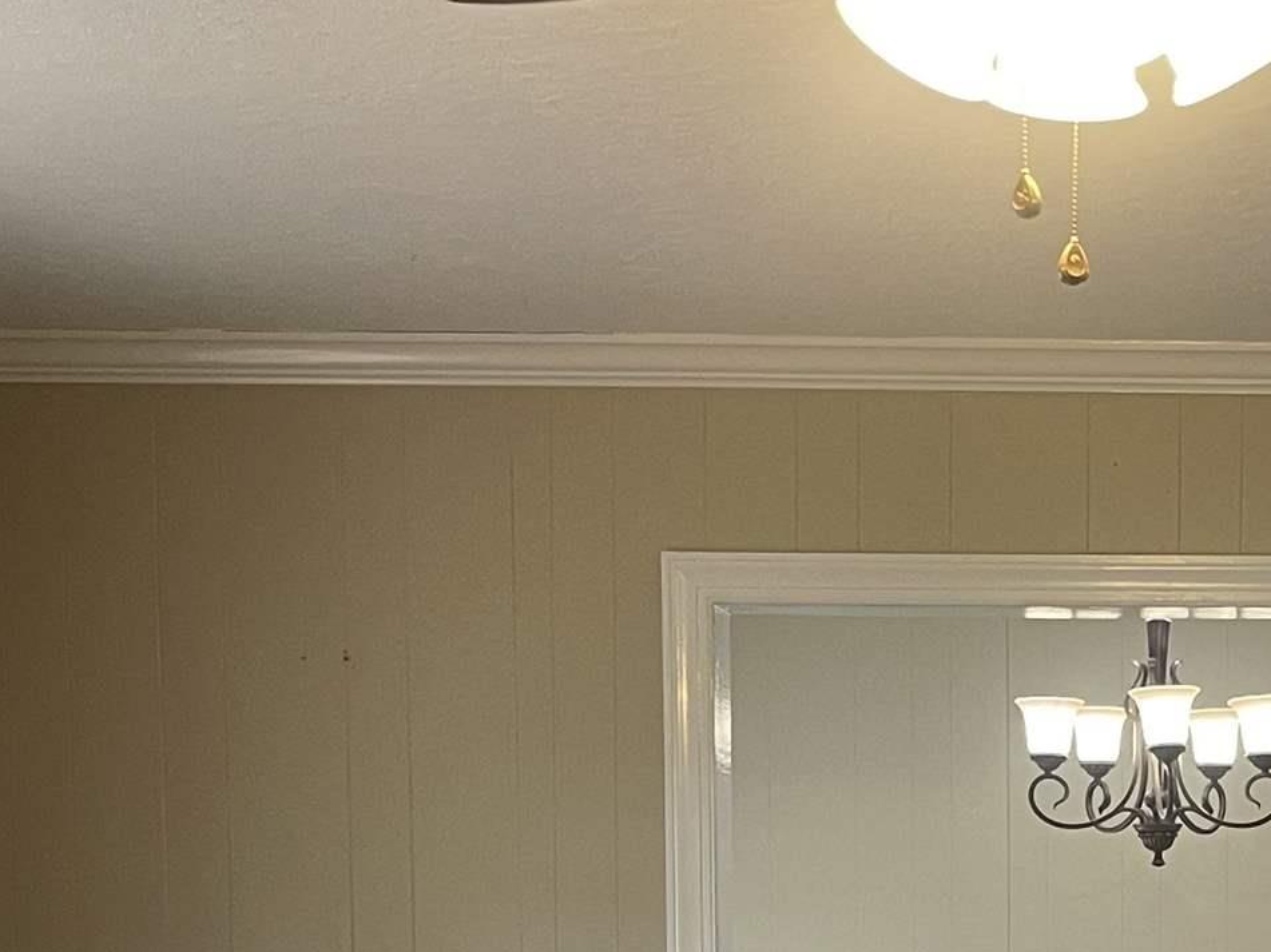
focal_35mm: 84
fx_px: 3084
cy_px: 1150
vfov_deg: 16.8
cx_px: 1175
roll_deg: -0.2
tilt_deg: -3.9
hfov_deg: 22.6
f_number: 1.6
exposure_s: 1/60
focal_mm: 5.1
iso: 125
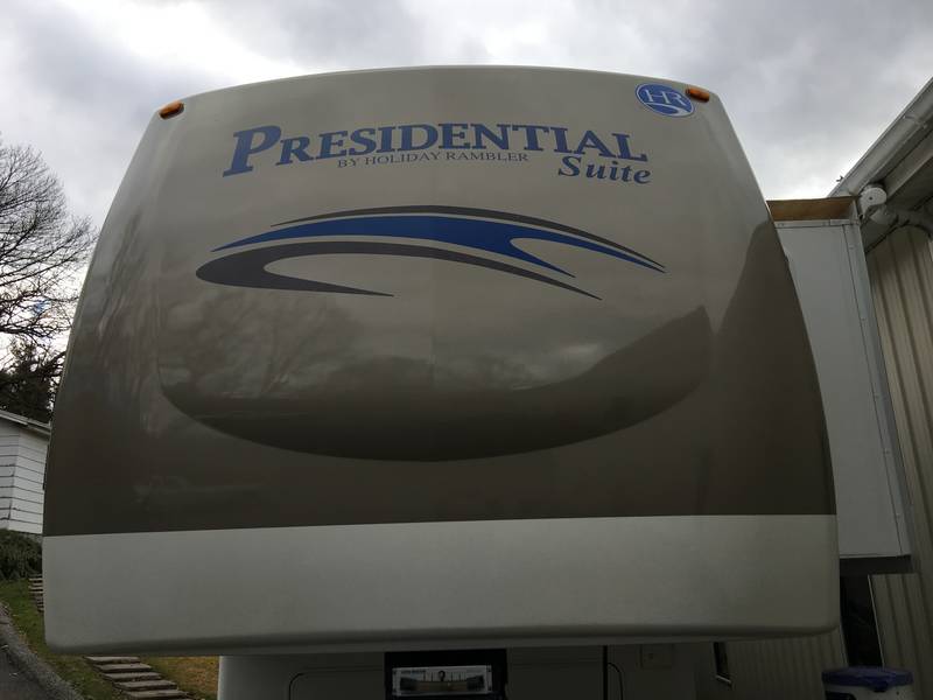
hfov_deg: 61.7
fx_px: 782
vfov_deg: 48.2
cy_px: 350
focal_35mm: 29
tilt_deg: +17.7
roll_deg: +2.5
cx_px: 466
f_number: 2.2
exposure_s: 1/565
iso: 25
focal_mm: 4.15
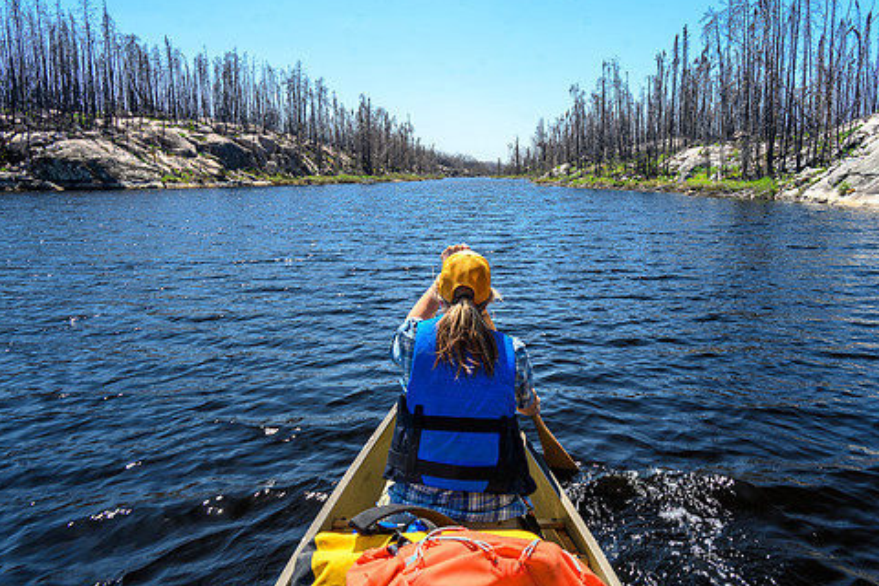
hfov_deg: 61.8
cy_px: 255
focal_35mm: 30
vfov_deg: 43.5
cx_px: 478
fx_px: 732
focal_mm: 24
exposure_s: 1/80
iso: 100
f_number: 8
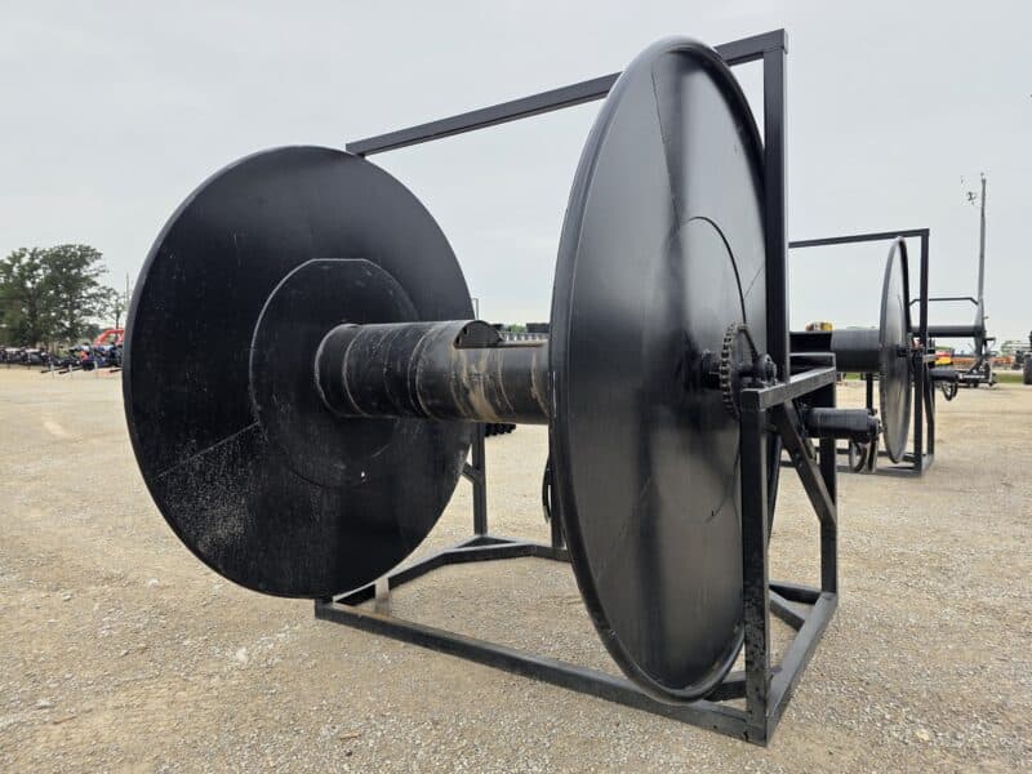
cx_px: 516
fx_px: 686
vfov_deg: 58.9
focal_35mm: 23
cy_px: 387
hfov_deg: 73.9
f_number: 1.7
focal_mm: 6.3
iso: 40
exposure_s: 1/180
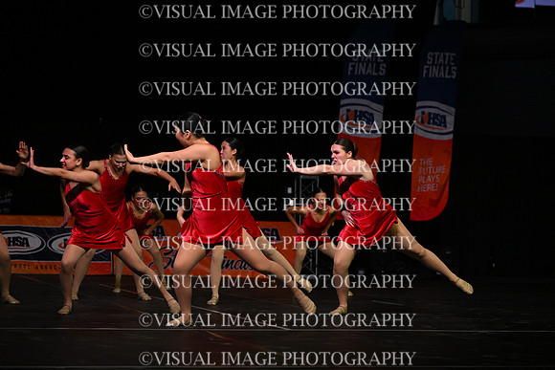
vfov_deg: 13.0
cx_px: 278
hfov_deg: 19.5
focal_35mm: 105
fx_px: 1619
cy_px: 185
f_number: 4
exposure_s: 1/1000
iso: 6400
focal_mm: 105
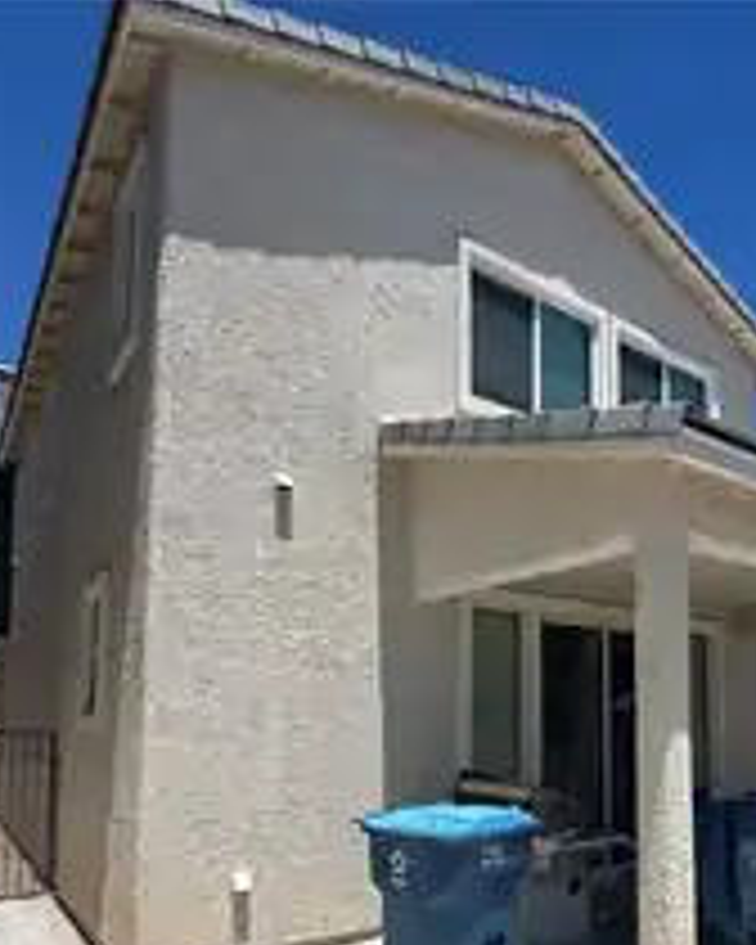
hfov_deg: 53.8
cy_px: 670
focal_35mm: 26
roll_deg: -0.2
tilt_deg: +4.3
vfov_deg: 63.4
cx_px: 508
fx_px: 727
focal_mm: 2.22
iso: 50
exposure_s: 1/2874
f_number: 2.2
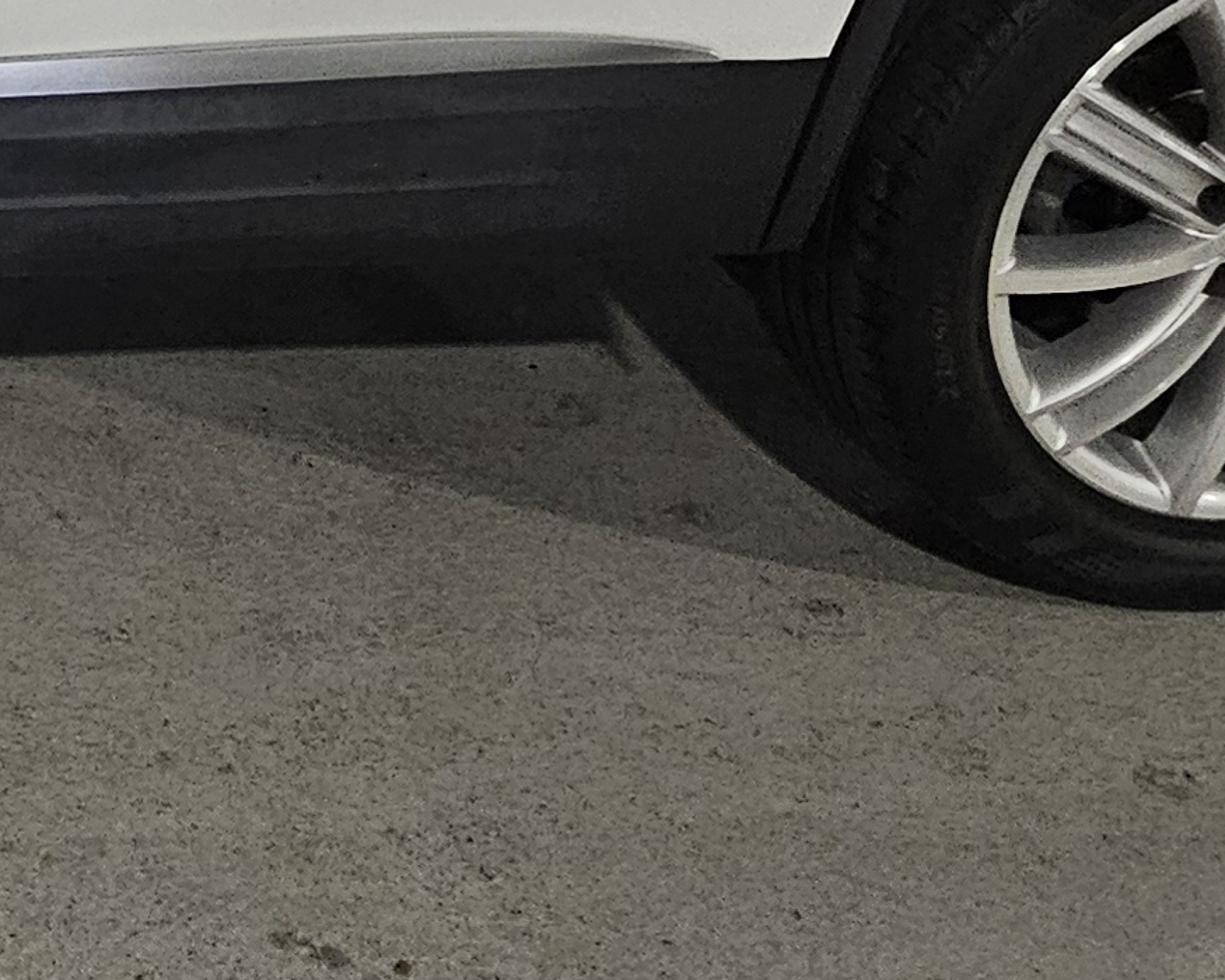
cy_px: -430
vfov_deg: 22.3
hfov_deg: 26.2
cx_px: -480
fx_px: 2103
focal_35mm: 58
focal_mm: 2.2
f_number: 2.2
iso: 400
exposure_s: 1/40
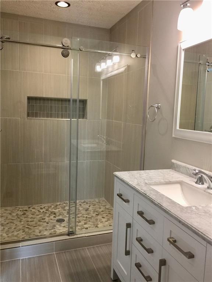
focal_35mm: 29
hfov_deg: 48.2
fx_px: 237
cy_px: 141
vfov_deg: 61.7
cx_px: 106
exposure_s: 1/30
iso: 50
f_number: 2.2
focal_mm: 4.15
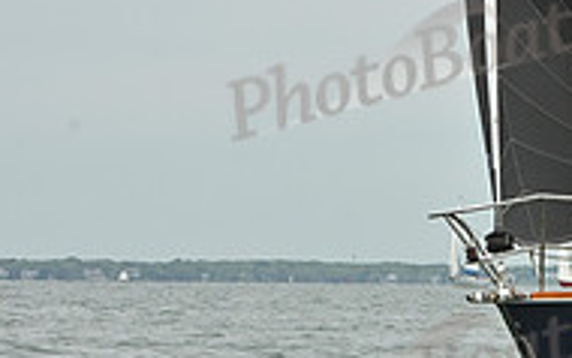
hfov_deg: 5.6
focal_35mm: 374
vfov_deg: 3.5
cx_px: 810
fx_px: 5834
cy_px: 176
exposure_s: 1/800
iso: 320
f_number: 11
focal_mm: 120
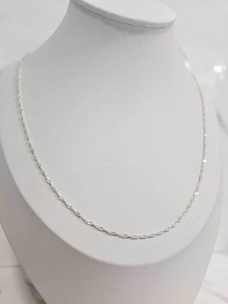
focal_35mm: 23
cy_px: 152
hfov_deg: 58.9
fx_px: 202
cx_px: 114
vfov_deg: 73.9
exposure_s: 1/100
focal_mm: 5.4
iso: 200
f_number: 1.8
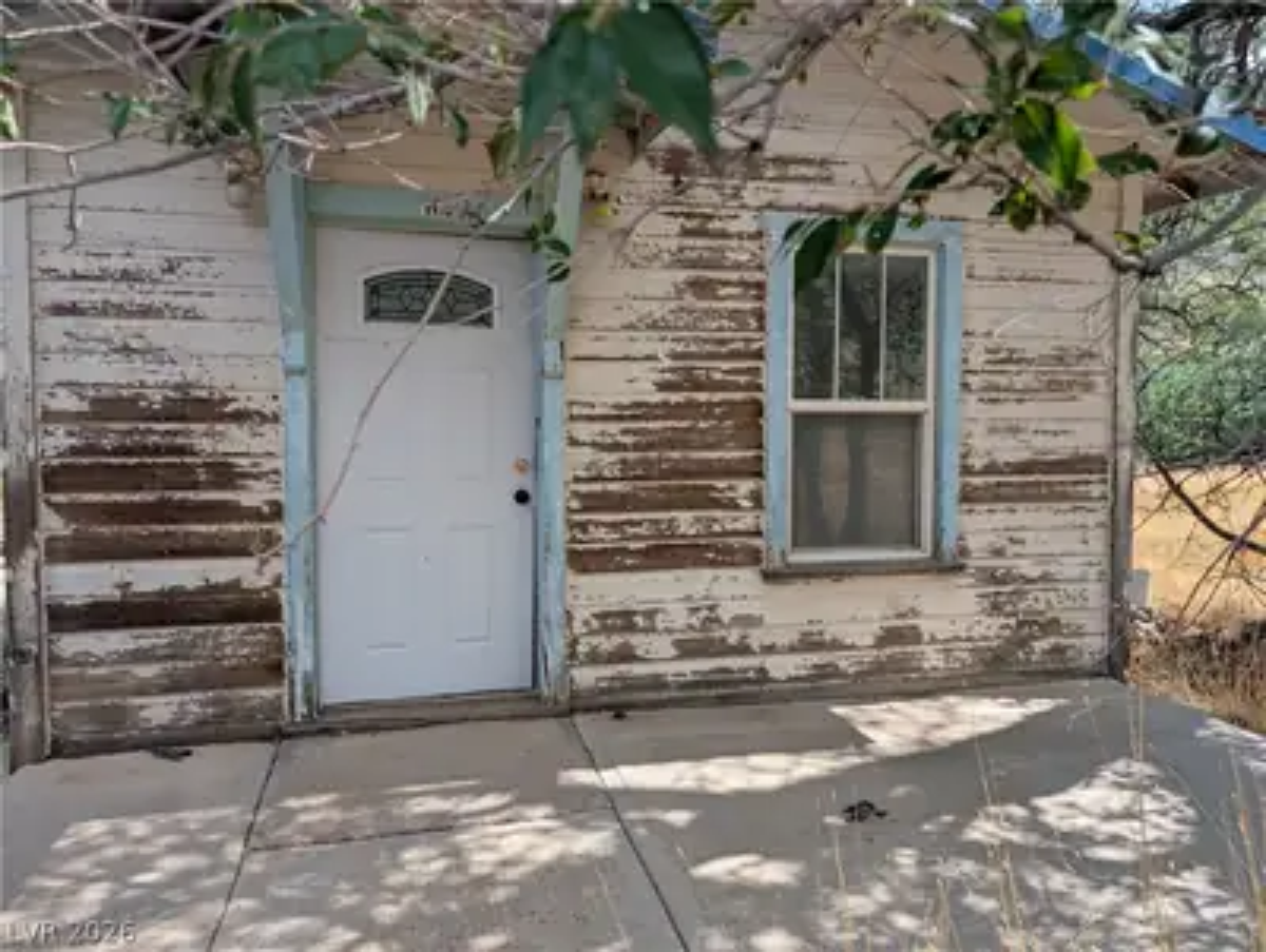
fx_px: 879
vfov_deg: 56.9
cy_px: 476
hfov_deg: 71.5
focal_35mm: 24
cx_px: 633
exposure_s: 1/595
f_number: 1.68
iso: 22
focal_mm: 6.9
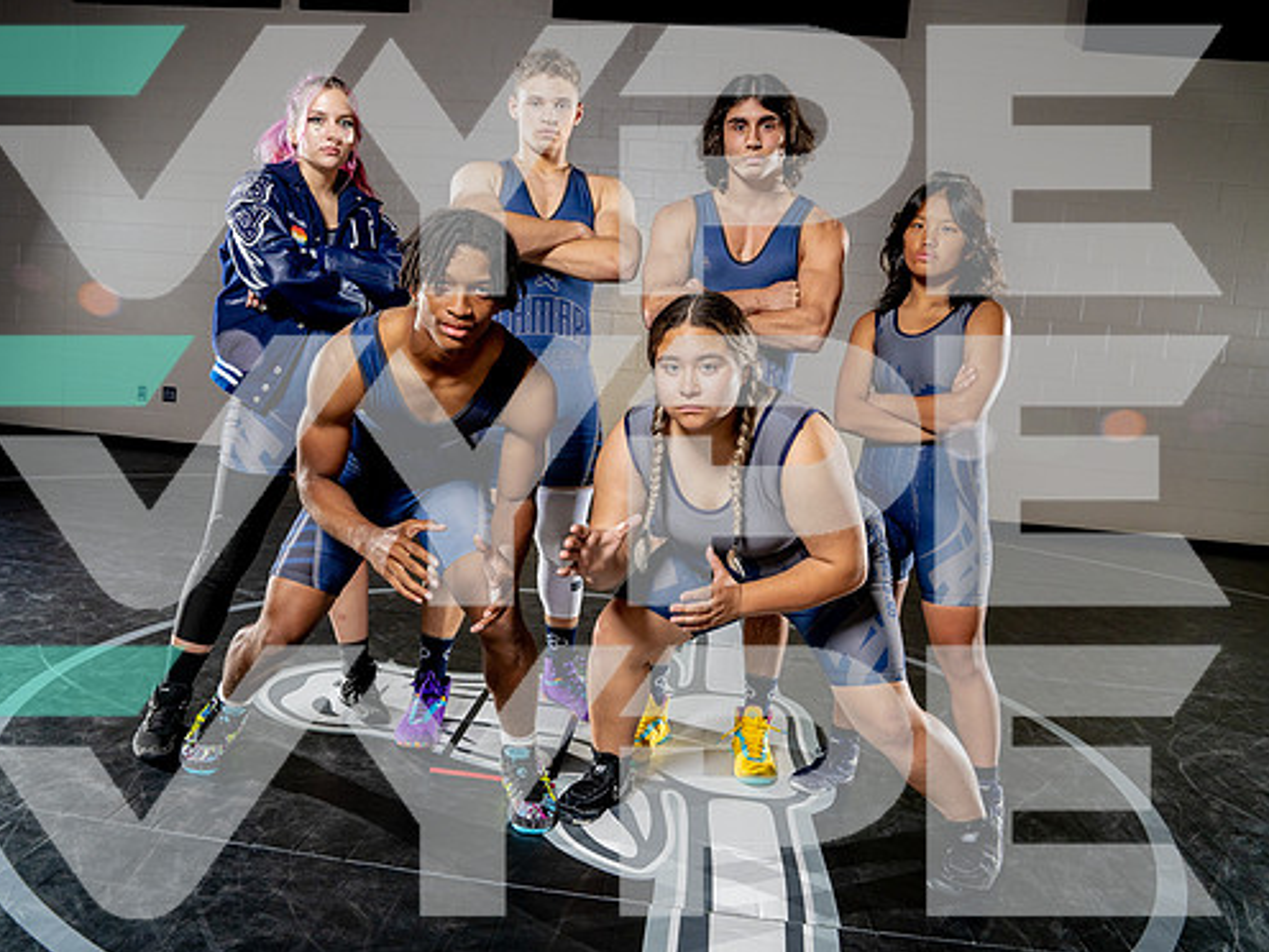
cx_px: 578
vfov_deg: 51.4
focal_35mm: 27
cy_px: 472
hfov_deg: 65.2
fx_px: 990
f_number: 7.1
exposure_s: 1/250
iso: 320
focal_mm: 24
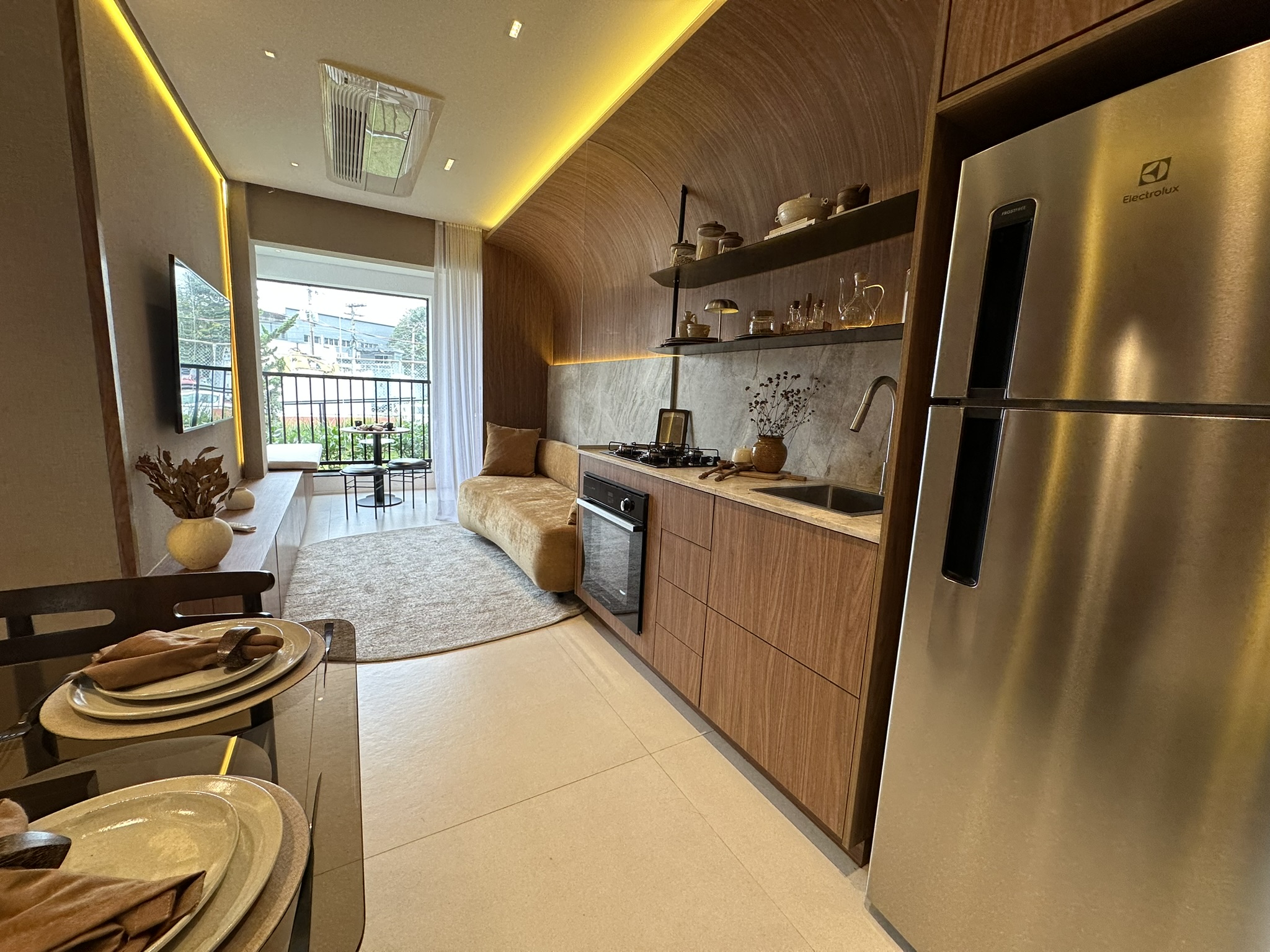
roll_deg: -2.8
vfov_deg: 85.7
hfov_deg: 102.1
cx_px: 635
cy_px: 476
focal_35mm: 14
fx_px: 514
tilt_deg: -8.6
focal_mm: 2.22
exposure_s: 1/120
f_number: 2.2
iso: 80
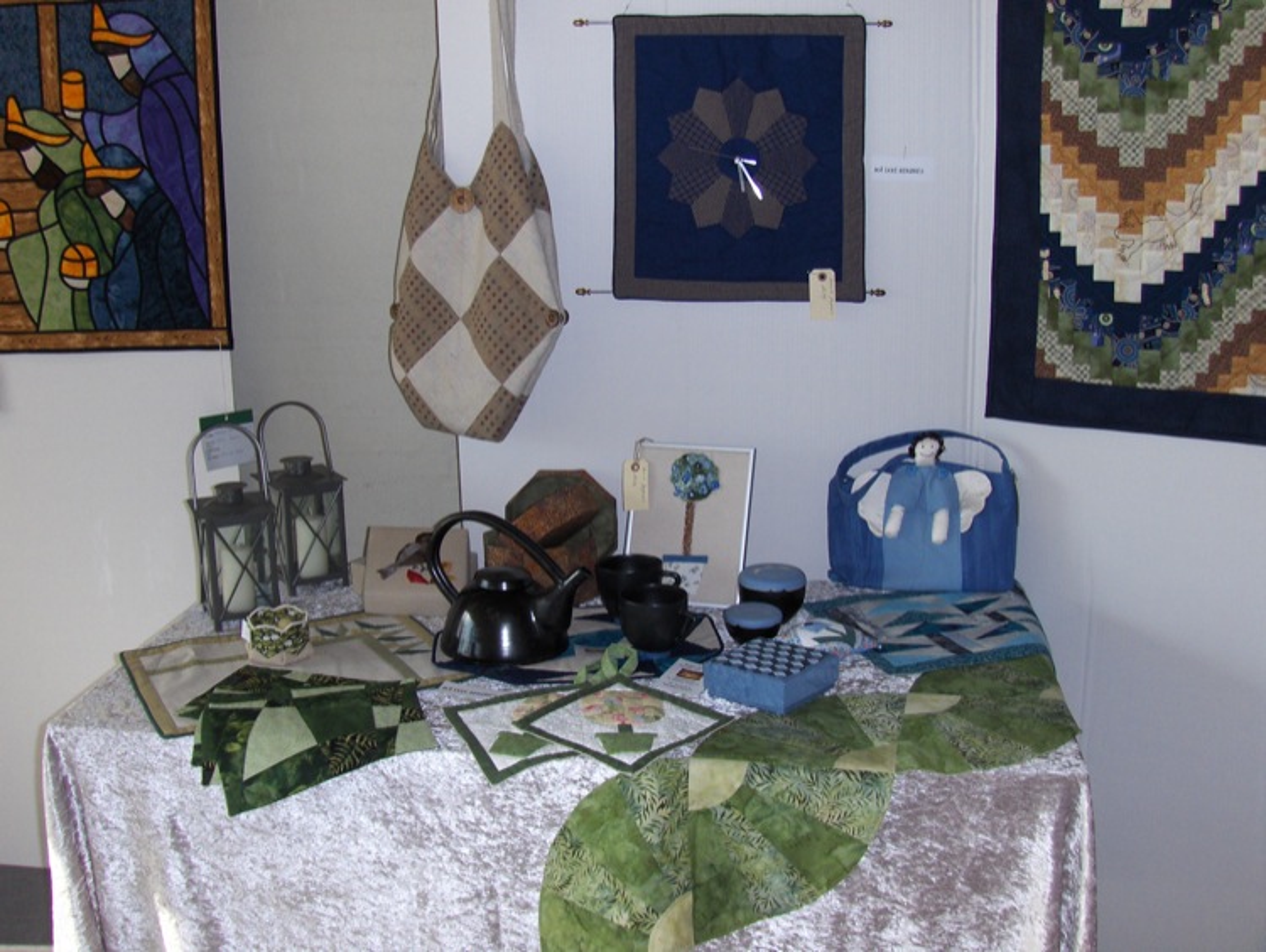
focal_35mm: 41
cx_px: 633
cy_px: 476
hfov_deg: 45.7
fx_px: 1501
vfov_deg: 35.2
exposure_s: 1/223
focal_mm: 6.5
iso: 100
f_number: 3.5
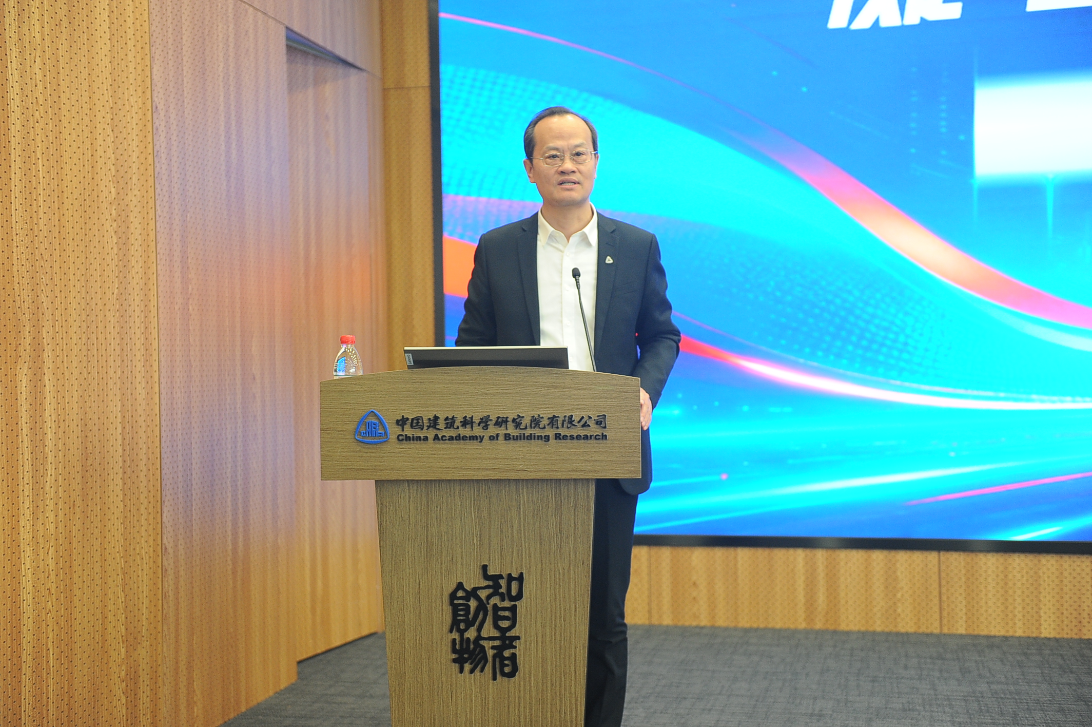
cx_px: 546
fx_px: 1455
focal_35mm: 48
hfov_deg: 41.1
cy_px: 364
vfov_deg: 28.0
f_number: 2.8
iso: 1600
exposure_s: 1/250
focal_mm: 48
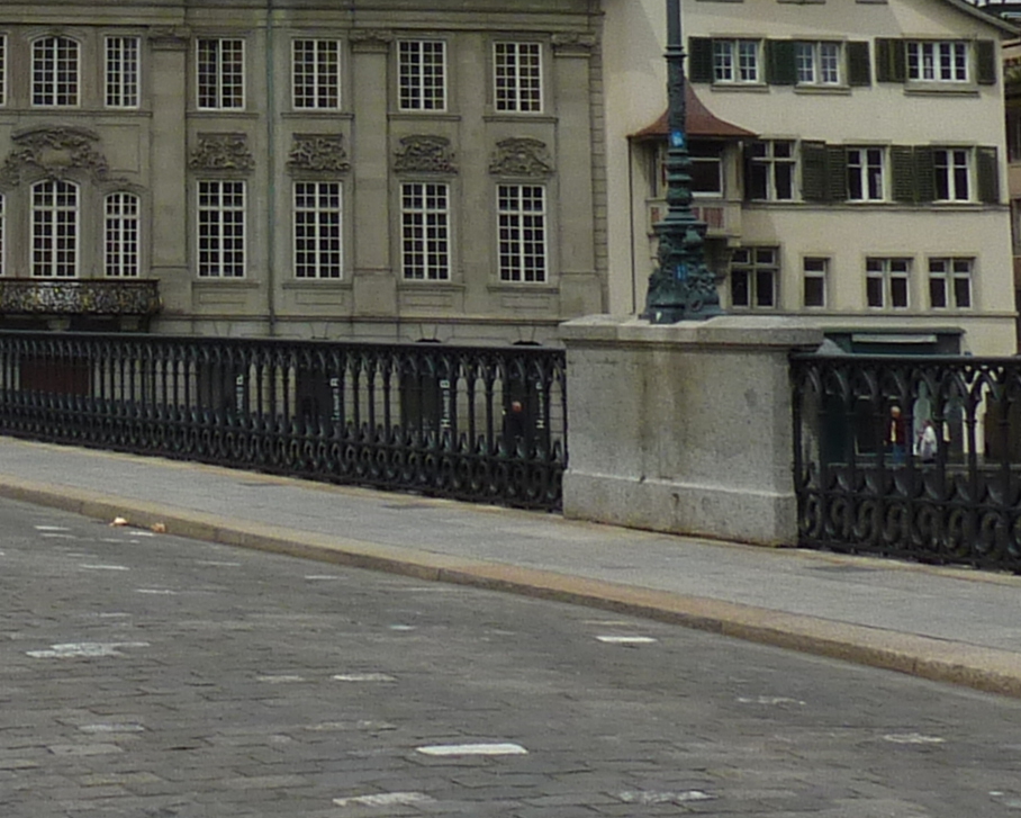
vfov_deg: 15.1
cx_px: -135
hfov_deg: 18.7
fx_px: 2962
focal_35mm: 98
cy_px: -192
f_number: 5.6
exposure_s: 1/640
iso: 80
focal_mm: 4.1
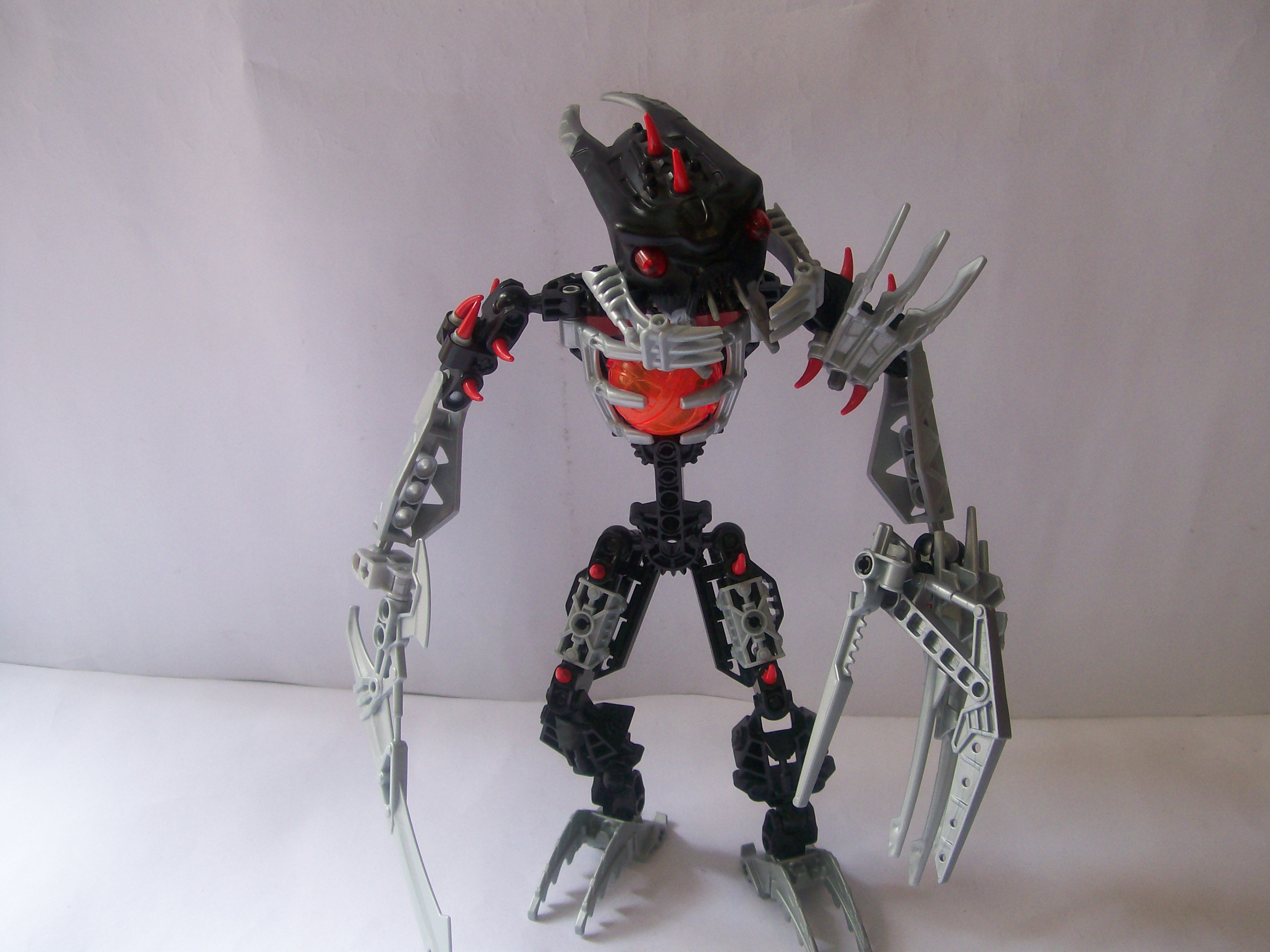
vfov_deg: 39.7
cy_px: 476
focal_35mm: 36
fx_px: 1321
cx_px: 635
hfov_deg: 51.4
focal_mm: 6
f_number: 2.7
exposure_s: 1/72.2
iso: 80
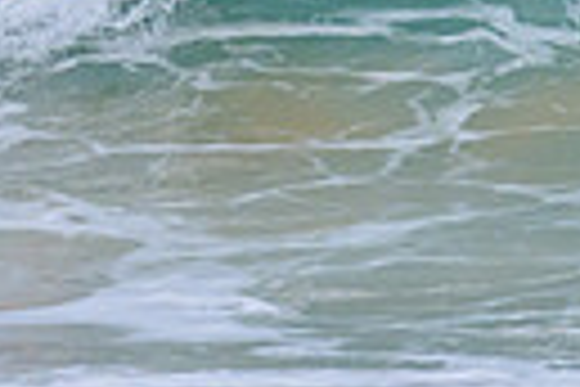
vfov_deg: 0.3
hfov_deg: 0.4
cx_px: 337
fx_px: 79132
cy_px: -433
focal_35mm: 4912
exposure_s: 1/2000
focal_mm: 800
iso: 1000
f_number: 11
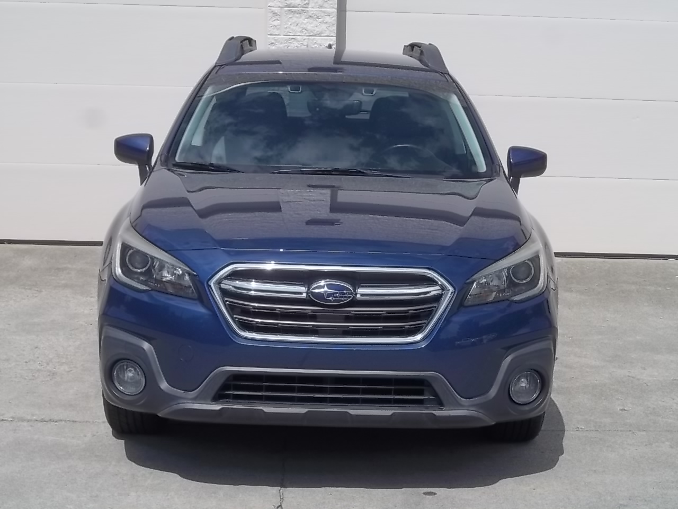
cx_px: 339
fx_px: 1391
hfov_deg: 27.4
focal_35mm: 71
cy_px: 254
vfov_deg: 20.7
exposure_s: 1/400
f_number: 5.9
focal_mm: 12.67
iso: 64
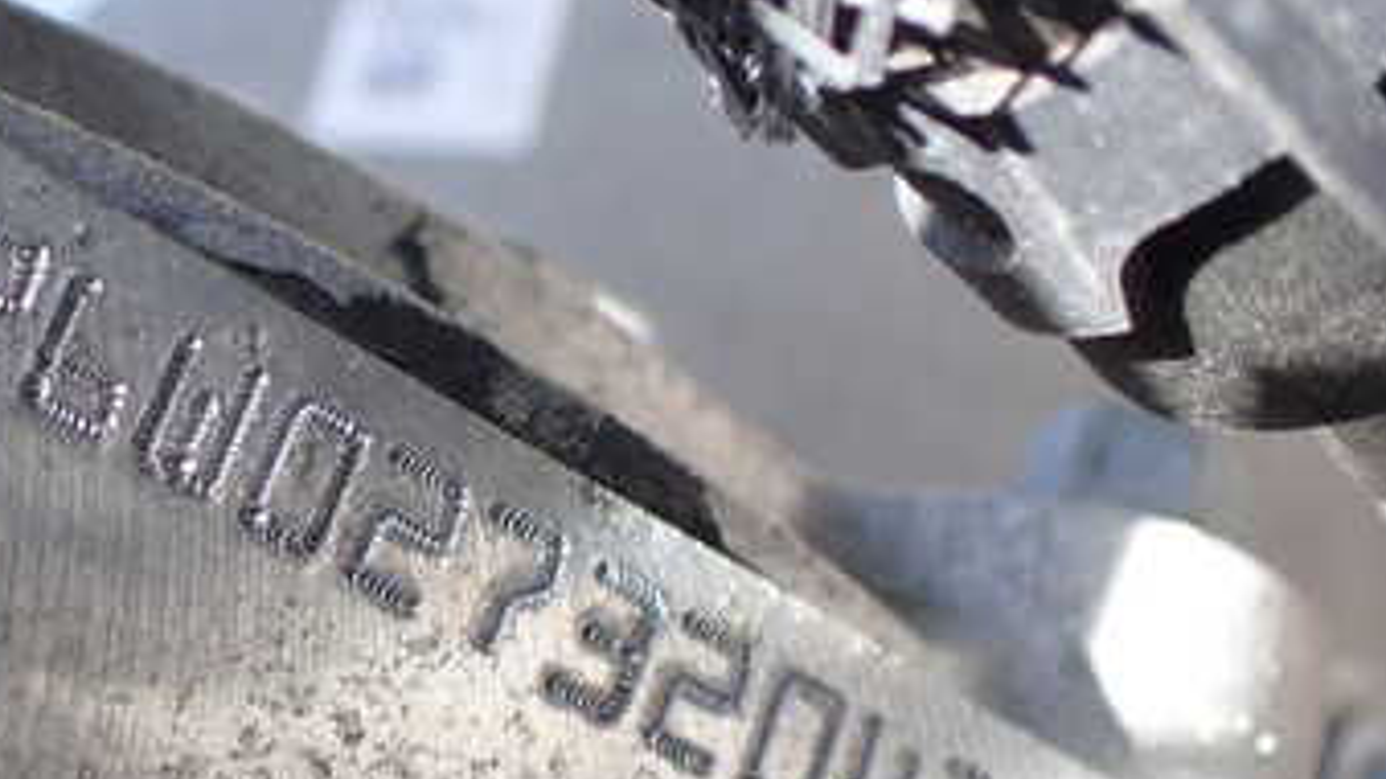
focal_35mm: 58
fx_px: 2131
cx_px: 189
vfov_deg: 20.6
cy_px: 578
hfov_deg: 34.4
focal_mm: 5.4
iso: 100
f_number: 2.3
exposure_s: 1/200
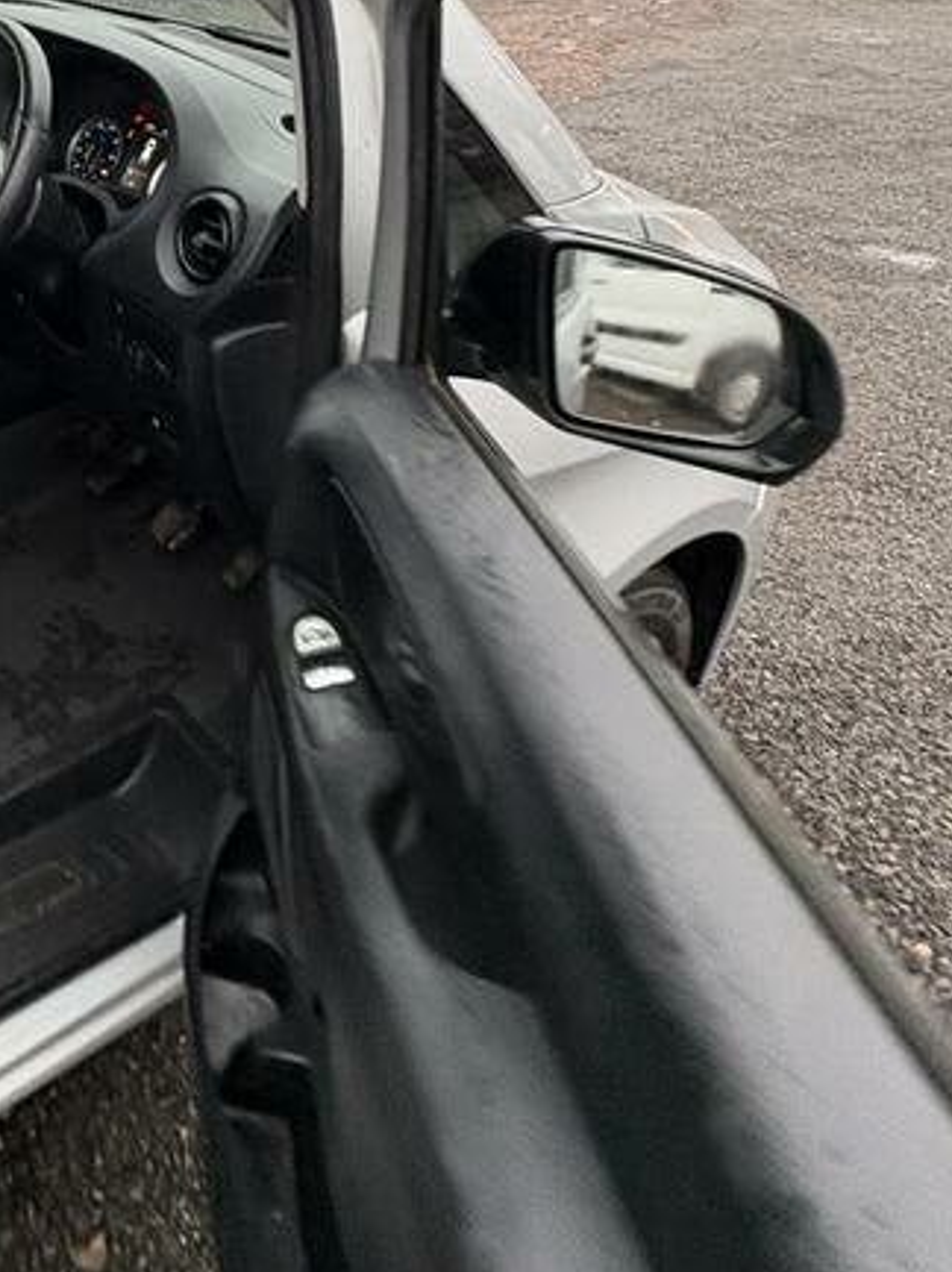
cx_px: 35
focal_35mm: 29
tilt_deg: -13.7
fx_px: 1065
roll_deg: -1.3
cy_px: 270
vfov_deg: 57.5
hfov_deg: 42.6
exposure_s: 1/60
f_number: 2.2
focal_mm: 2.22
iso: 250
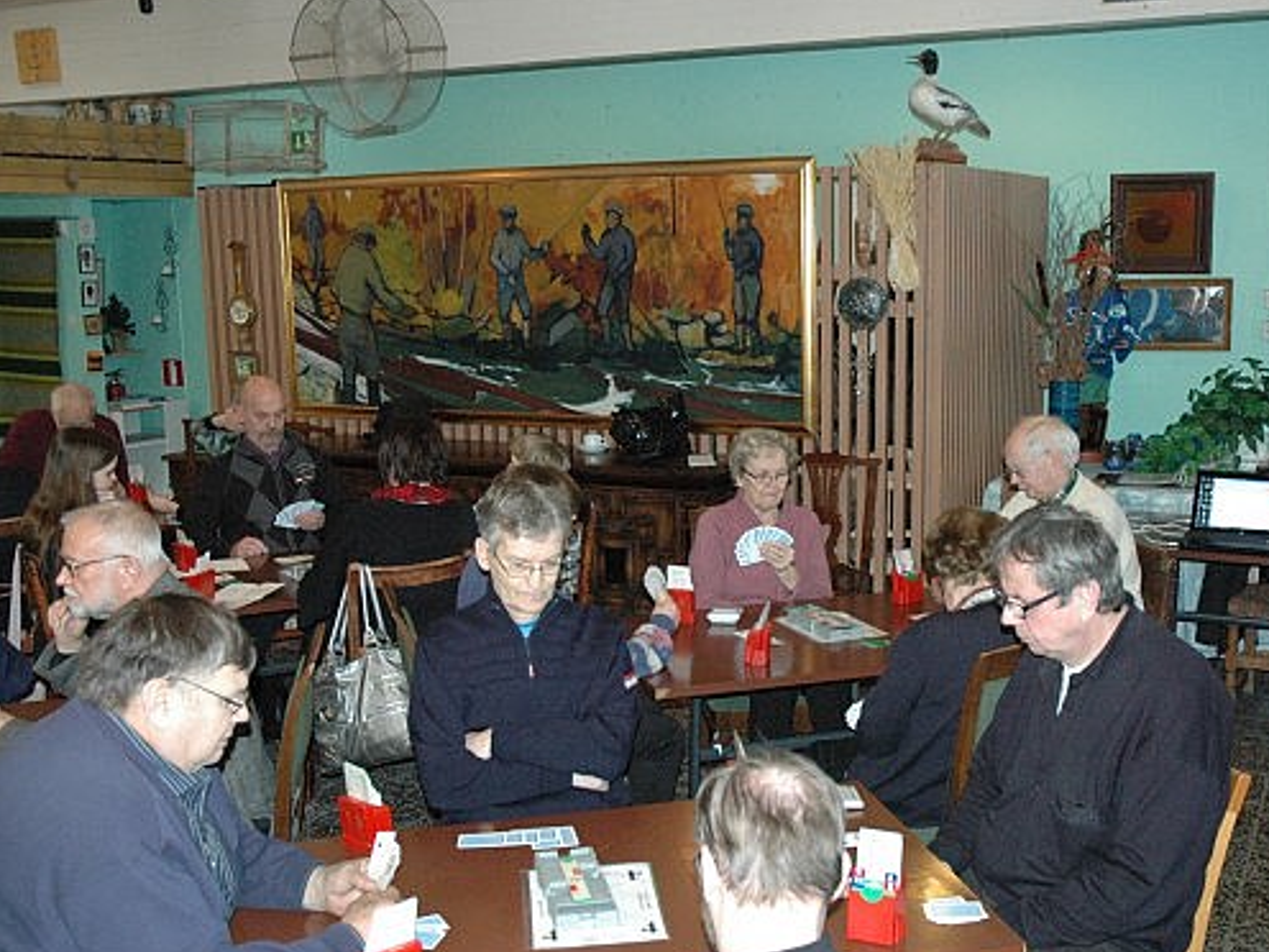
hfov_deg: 44.8
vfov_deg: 34.3
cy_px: 494
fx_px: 1540
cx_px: 686
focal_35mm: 42
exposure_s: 1/60
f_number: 5
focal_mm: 24
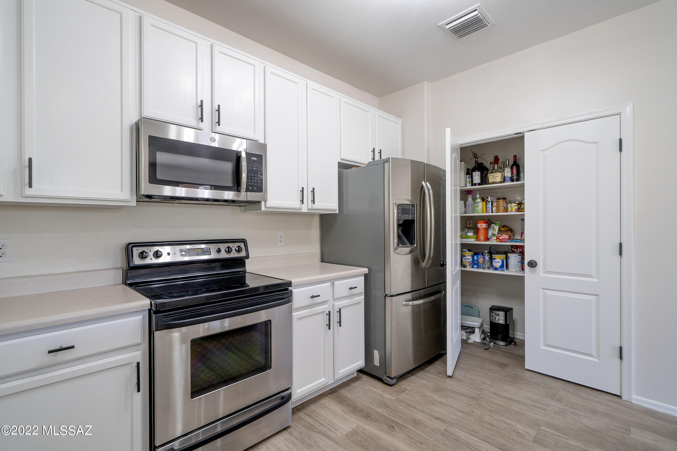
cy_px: 226
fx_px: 301
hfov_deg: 96.7
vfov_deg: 73.7
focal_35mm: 16
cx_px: 338
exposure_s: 1/15
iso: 200
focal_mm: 16
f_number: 7.1
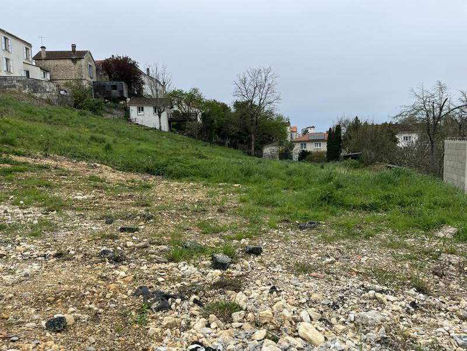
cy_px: 176
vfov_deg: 53.1
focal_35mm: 26
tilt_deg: -5.7
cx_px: 234
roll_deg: +2.4
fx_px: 351
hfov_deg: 67.3
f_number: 1.6
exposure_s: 1/2024
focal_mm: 5.1
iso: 50
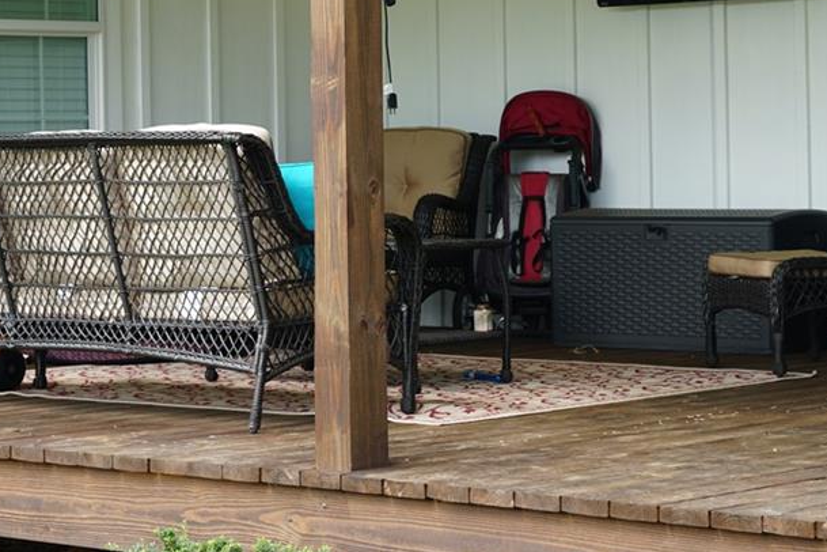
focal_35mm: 116
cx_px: 500
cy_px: 94
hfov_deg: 17.6
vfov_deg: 11.8
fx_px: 2665
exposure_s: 1/80
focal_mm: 46
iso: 100
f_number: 5.6
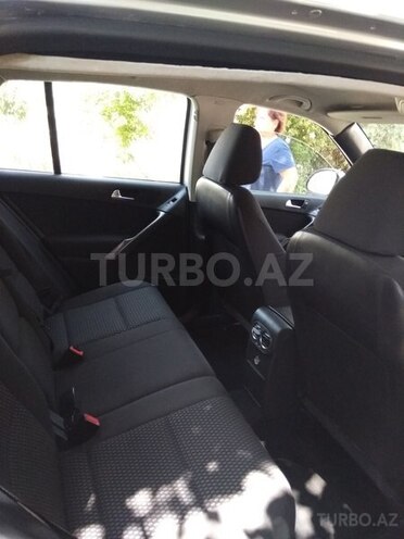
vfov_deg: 79.0
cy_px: 270
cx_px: 202
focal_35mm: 21
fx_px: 327
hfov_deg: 63.4
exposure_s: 1/100
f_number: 2
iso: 594
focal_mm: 3.57
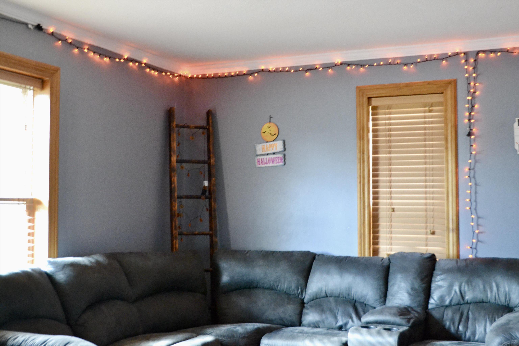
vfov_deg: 30.8
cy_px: 173
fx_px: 627
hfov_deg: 45.0
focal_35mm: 44
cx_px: 260
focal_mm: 29
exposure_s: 1/30
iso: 3200
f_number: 4.5
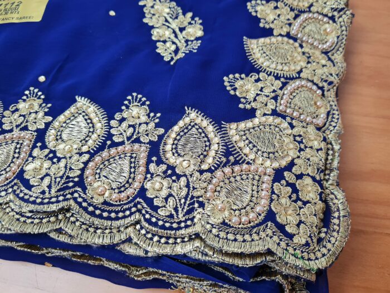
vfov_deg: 53.1
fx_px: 293
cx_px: 195
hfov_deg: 67.3
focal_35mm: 26
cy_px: 146
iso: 160
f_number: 1.8
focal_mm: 5.4
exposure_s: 1/120
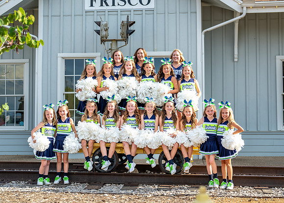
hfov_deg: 35.2
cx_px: 154
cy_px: 104
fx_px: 447
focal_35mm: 55
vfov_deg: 25.5
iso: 100
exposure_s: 1/1600
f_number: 2.2
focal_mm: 50
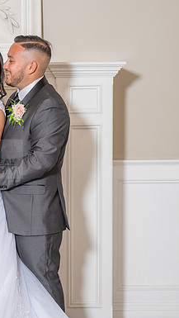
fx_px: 977
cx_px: -36
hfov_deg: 10.3
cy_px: 152
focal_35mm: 116
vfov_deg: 18.5
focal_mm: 70
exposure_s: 1/160
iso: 640
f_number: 4.5
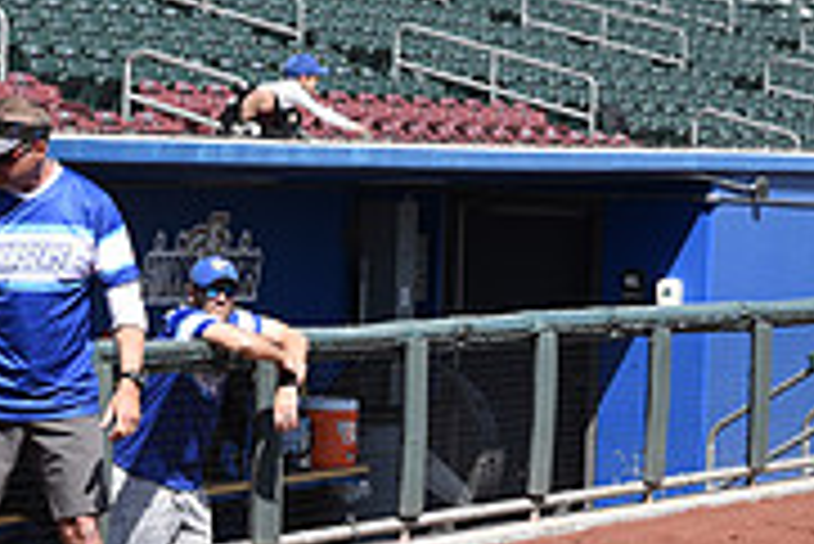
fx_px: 5069
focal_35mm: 224
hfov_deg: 9.2
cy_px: 524
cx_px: 225
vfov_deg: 6.1
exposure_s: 1/320
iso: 200
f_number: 9
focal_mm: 70
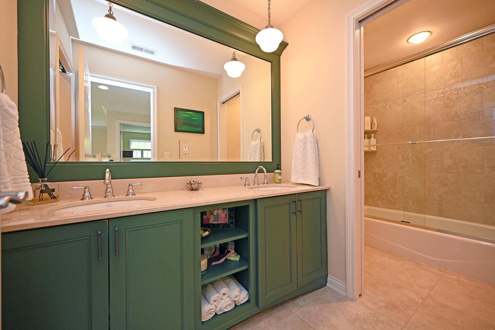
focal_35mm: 14
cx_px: 248
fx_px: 192
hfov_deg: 104.3
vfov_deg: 81.2
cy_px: 165
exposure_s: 1/60
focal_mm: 14
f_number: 4
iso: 640
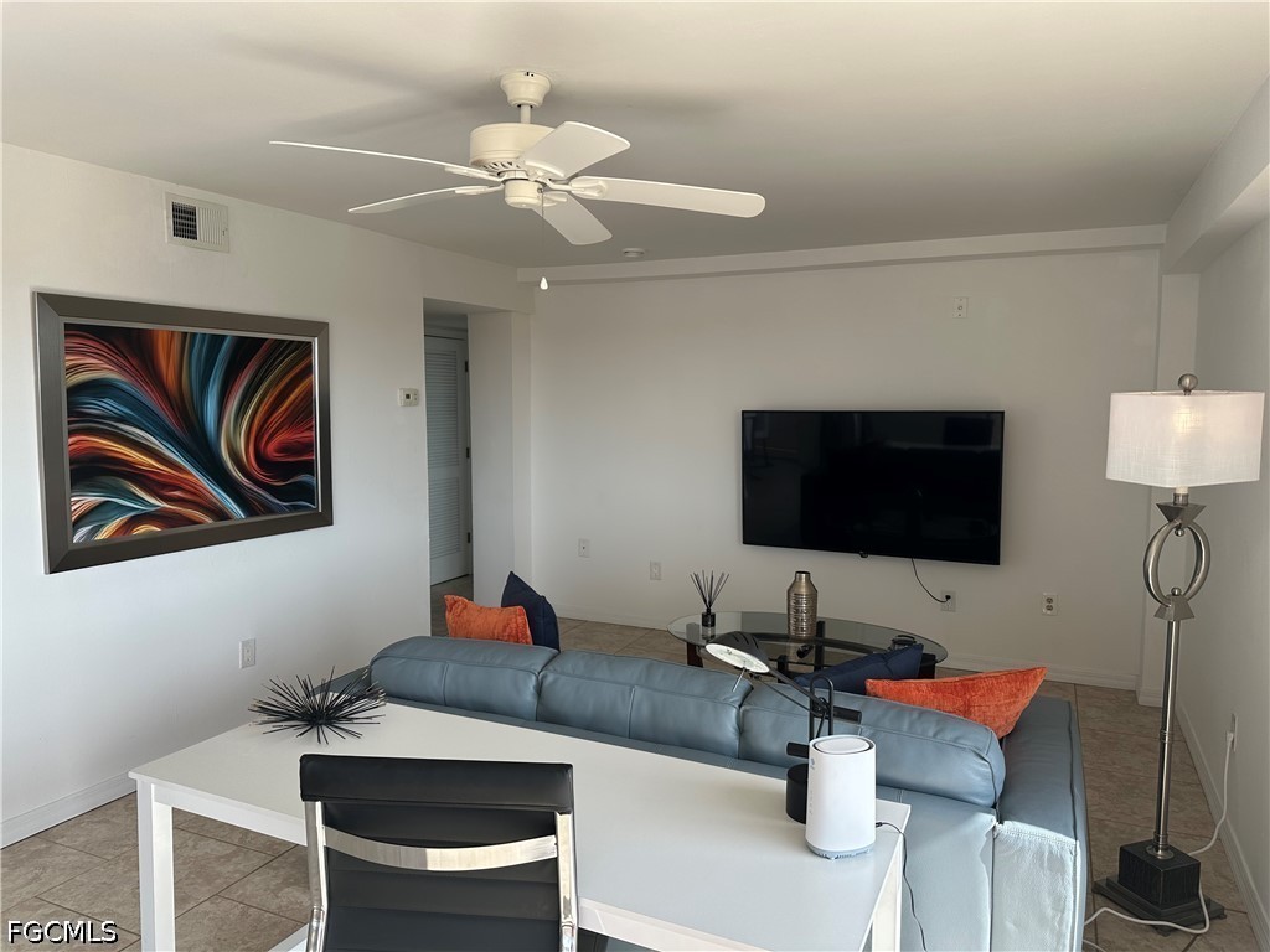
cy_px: 476
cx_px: 635
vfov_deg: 56.8
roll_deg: -0.4
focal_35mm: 24
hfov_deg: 71.6
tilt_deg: -4.8
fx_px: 881
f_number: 1.78
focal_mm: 6.86
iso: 80
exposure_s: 1/564
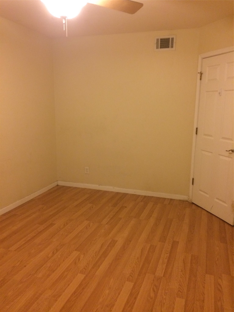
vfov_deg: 61.7
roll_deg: +0.0
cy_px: 156
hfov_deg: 48.2
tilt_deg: -9.1
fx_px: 261
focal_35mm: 29
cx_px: 117
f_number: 2.2
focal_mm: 4.15
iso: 320
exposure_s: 1/24
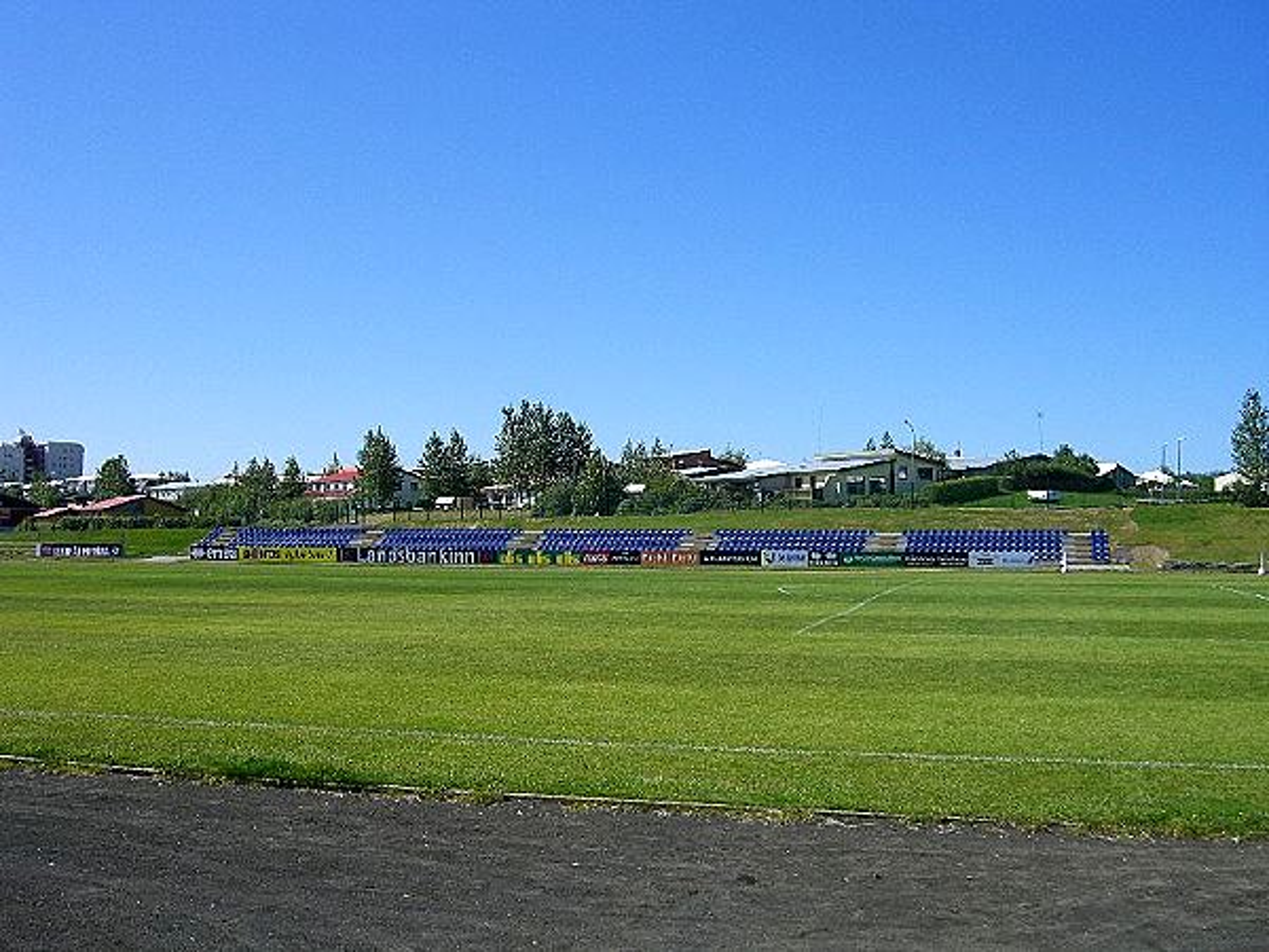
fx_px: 1393
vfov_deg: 37.7
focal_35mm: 38
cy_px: 476
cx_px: 634
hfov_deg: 49.0
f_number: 8
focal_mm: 7.9
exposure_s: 1/250
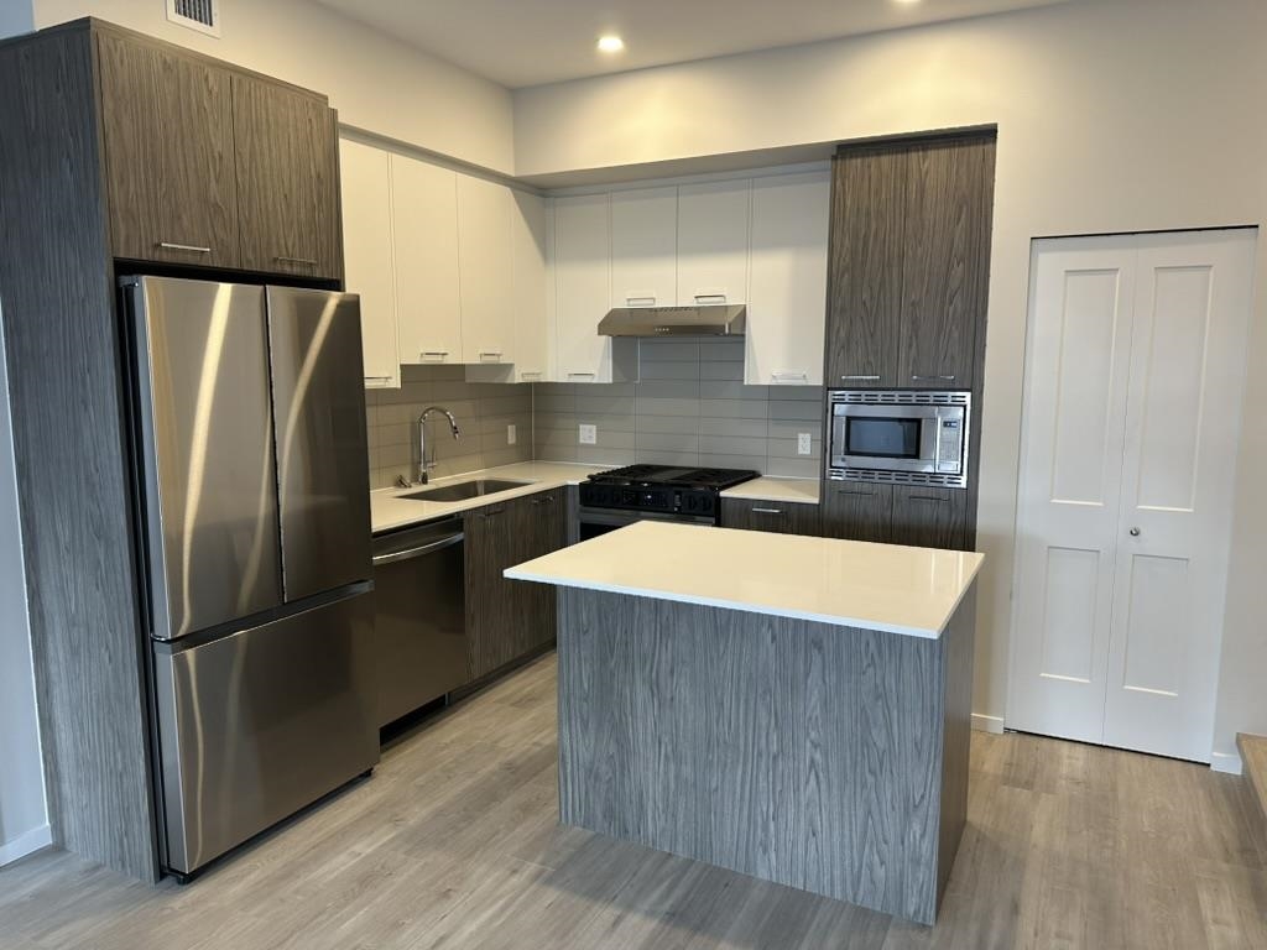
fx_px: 878
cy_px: 475
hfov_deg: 71.6
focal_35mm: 24
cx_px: 634
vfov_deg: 56.8
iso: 125
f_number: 1.78
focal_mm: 6.86
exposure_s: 1/60
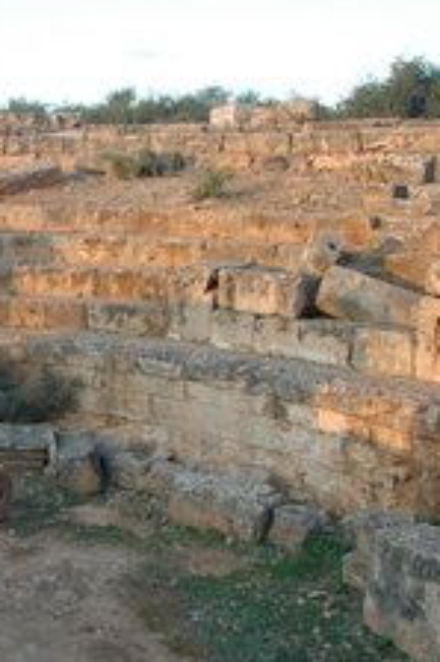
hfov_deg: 23.4
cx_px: -80
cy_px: 366
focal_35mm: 53
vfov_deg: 37.5
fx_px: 973
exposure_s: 1/250
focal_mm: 18
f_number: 8
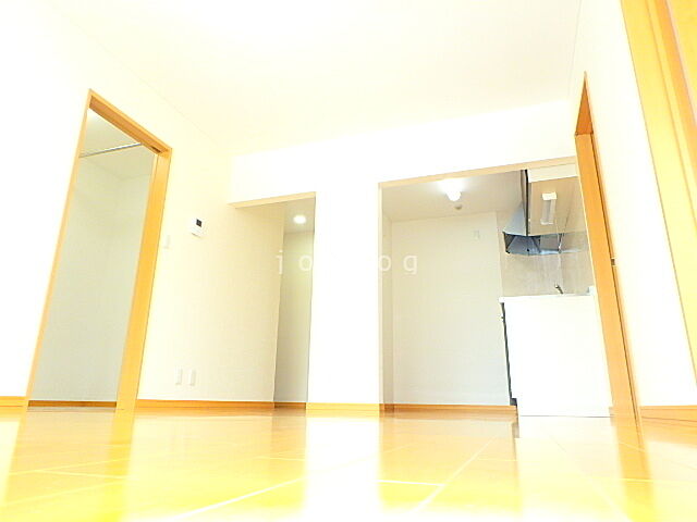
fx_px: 483
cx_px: 348
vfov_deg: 56.8
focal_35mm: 24
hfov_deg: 71.6
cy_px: 261
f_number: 3.9
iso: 250
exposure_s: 1/30
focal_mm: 4.2
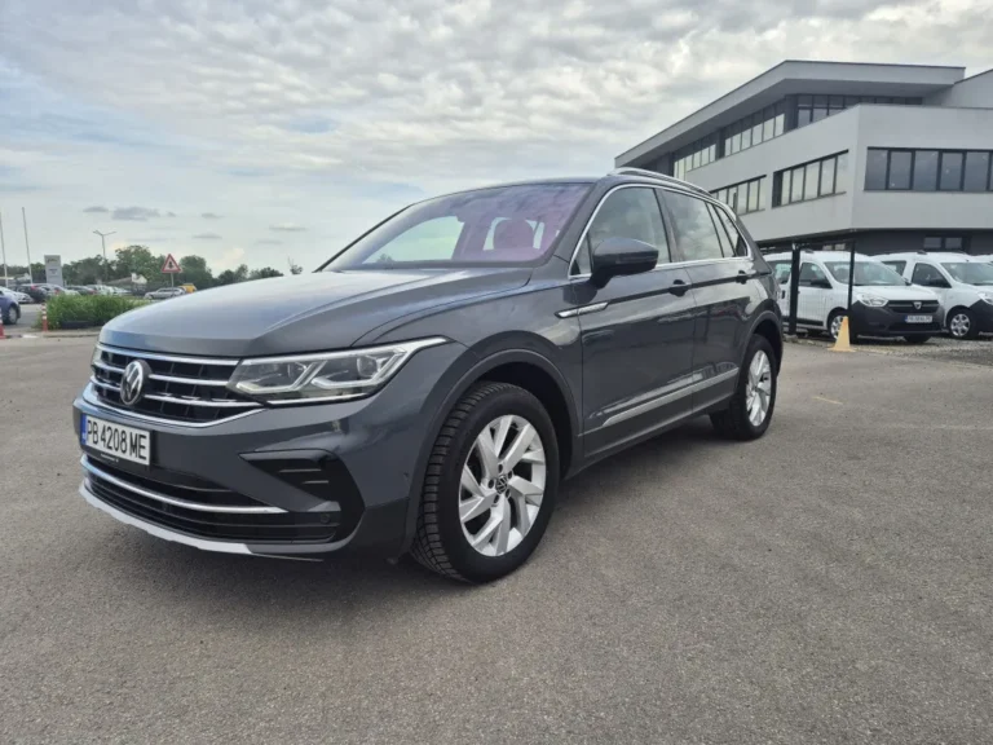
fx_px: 660
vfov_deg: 58.9
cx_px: 496
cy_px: 372
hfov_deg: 73.9
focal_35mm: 23
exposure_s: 1/970
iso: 25
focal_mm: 5.4
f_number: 1.8
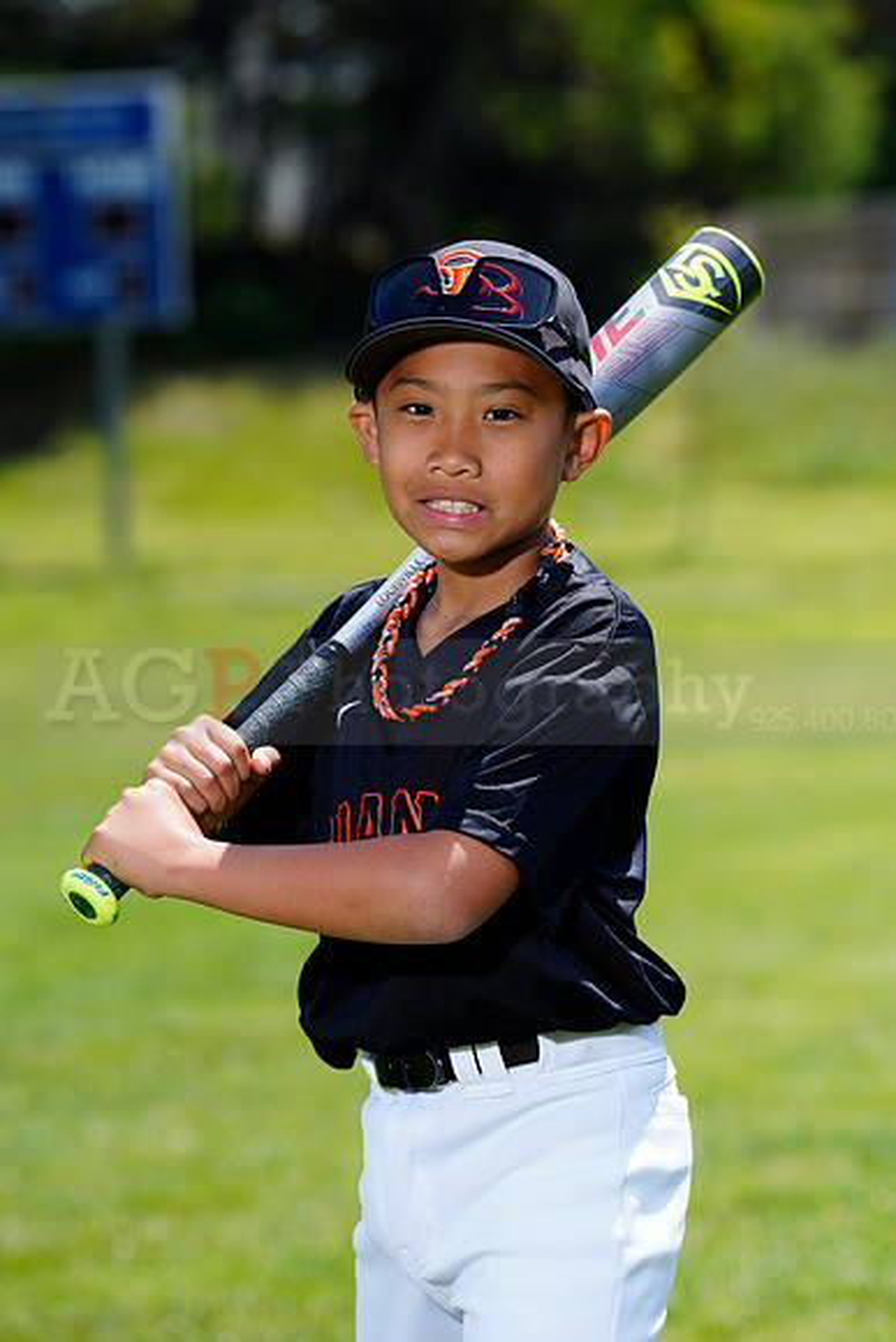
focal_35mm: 185
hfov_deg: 7.4
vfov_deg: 11.1
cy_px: 671
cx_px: 448
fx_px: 6902
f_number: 6.3
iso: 100
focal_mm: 185
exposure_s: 1/250
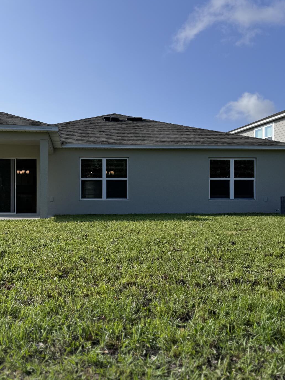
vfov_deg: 52.6
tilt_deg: +0.8
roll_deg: +1.0
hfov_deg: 40.5
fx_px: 384
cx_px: 114
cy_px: 198
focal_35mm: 35
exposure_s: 1/10417
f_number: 1.78
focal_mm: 6.76
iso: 80
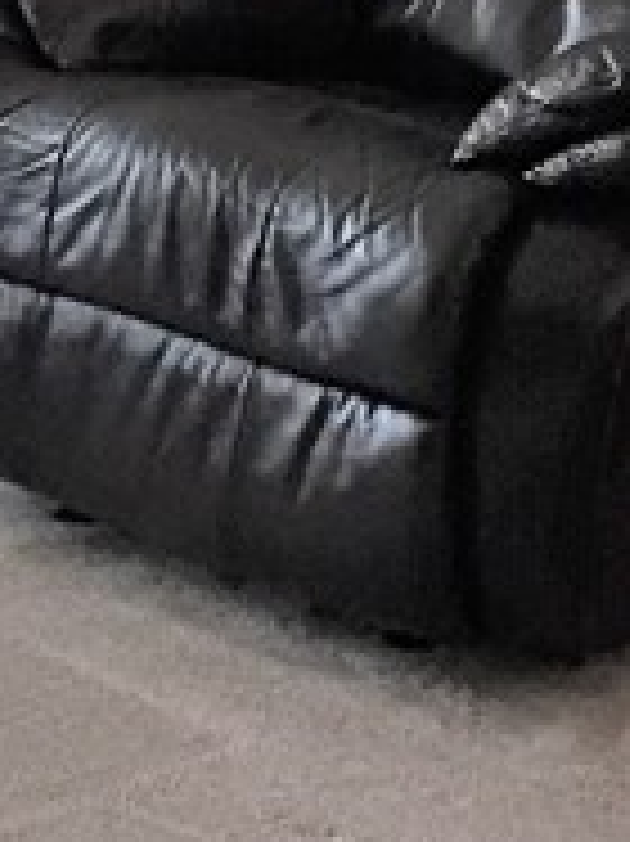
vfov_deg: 12.2
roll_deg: -0.4
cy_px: -135
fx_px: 3863
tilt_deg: -8.3
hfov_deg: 9.0
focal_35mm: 159
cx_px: -468
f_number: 2.2
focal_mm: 4.15
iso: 40
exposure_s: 1/30
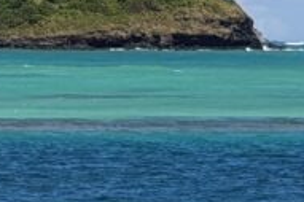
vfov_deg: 8.0
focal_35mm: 170
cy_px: -60
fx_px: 1434
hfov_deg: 12.1
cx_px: 72
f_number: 2.4
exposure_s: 1/981
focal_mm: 6
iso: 25
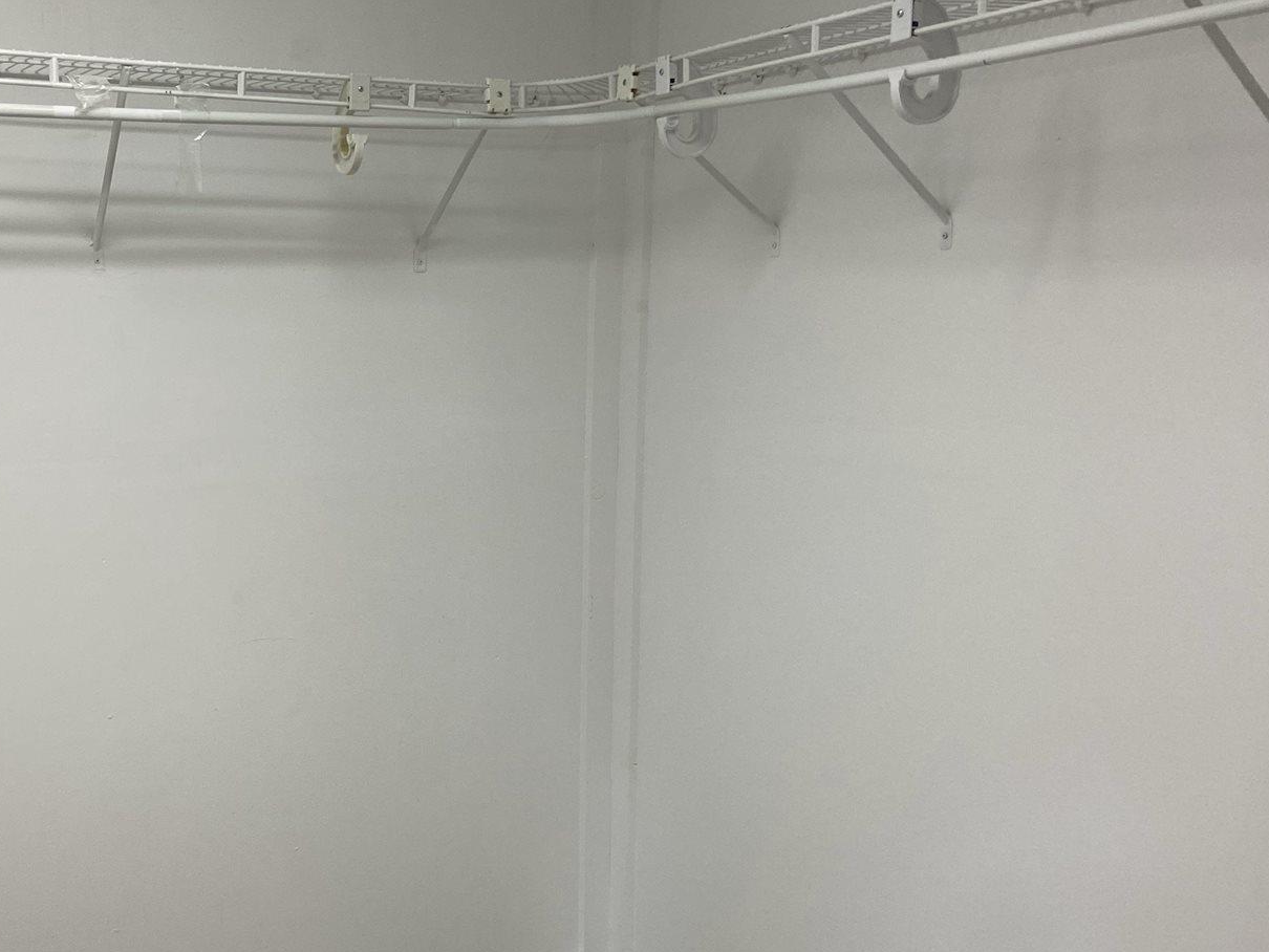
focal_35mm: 44
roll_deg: +0.3
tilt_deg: -10.6
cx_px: 337
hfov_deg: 41.8
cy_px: 603
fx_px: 1613
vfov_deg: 32.7
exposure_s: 1/120
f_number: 1.8
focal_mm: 4.25
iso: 100
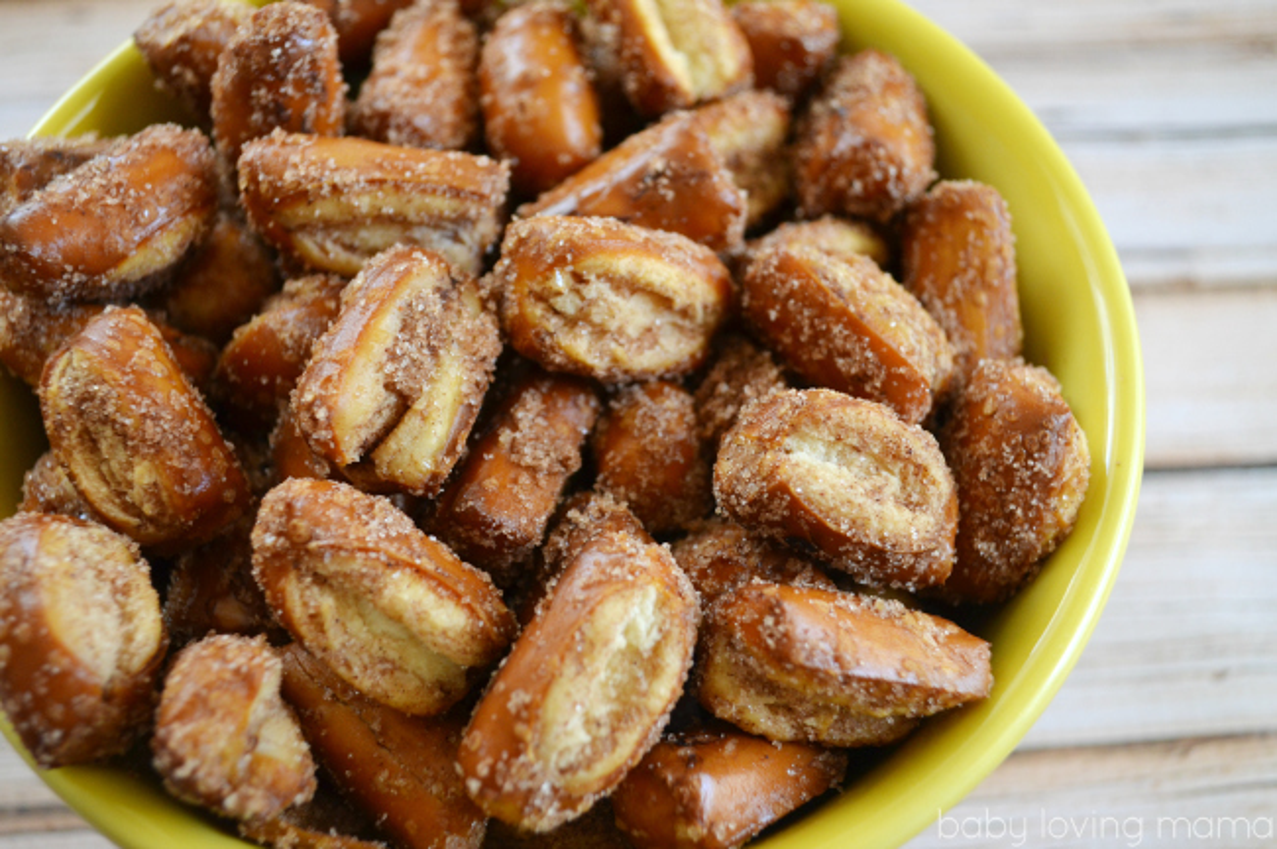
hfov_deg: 49.6
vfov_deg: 34.1
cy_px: 424
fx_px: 1382
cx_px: 638
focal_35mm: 39
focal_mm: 26
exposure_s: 1/60
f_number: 4.2
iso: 500
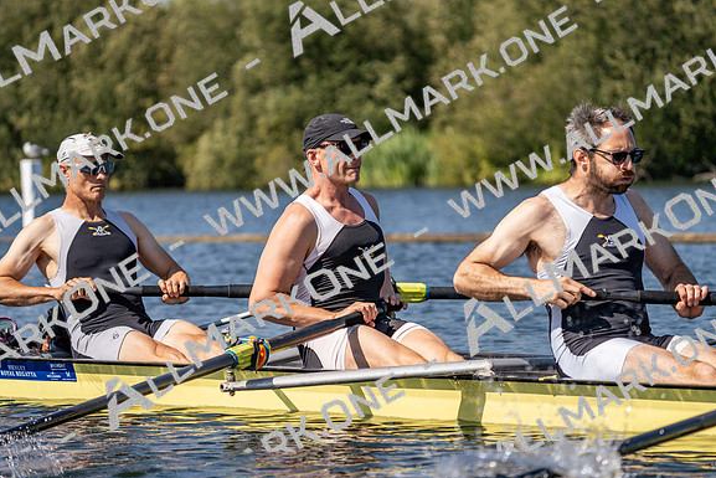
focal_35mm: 201
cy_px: 239
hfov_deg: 10.2
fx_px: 3998
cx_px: 357
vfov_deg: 6.8
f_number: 5.6
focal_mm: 200
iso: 200
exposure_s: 1/2000
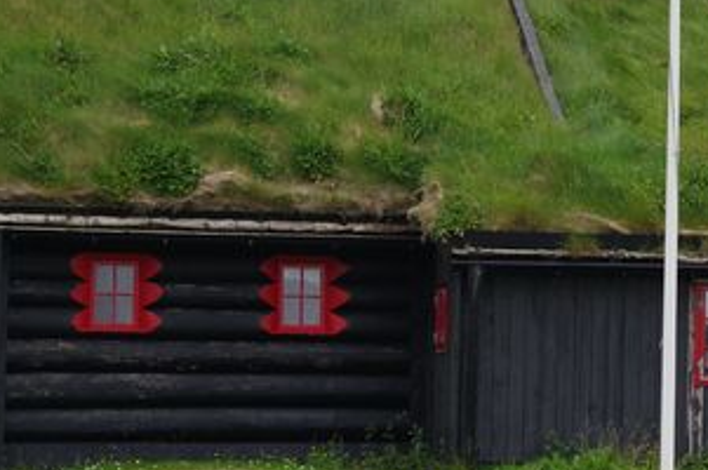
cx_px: 1051
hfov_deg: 10.3
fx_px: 3791
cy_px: 159
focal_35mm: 193
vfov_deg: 7.1
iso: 800
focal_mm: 58
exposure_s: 1/320
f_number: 5.6
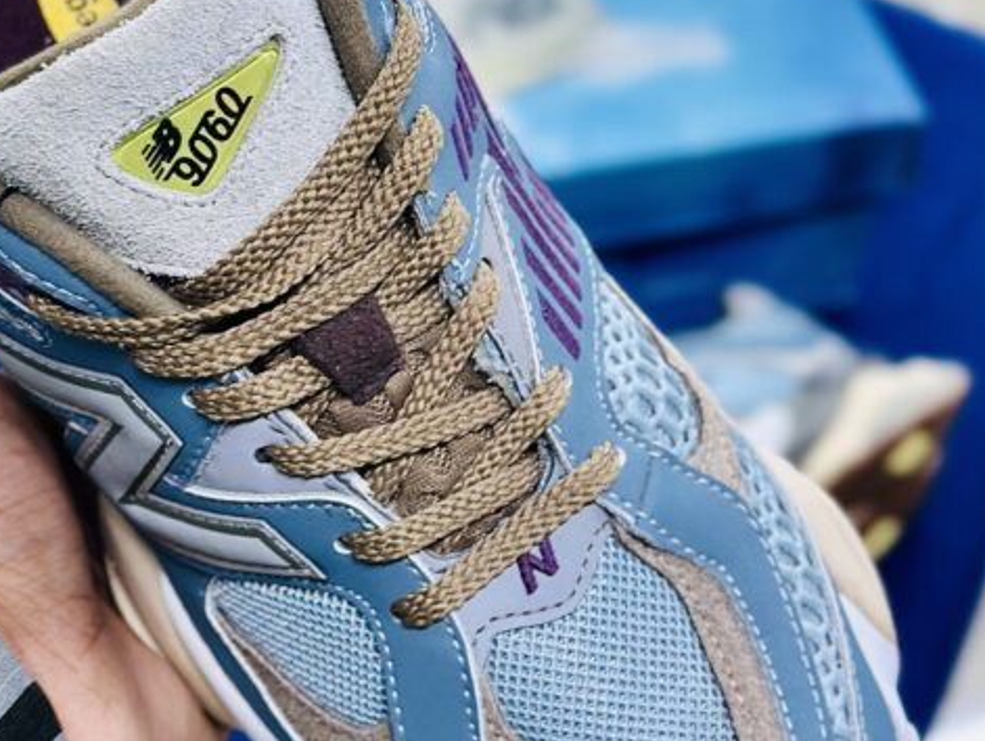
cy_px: 344
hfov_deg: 20.6
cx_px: 402
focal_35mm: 95
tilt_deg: -48.7
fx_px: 2705
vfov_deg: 15.6
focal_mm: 6.86
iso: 80
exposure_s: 1/100
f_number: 1.78
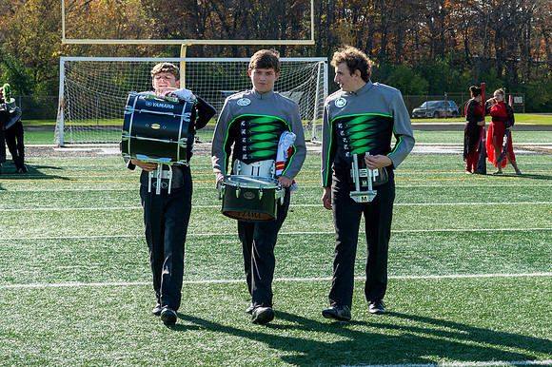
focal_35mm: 113
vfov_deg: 12.1
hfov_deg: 18.0
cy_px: 153
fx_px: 1739
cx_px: 363
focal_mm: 70
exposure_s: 1/640
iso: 400
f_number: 9
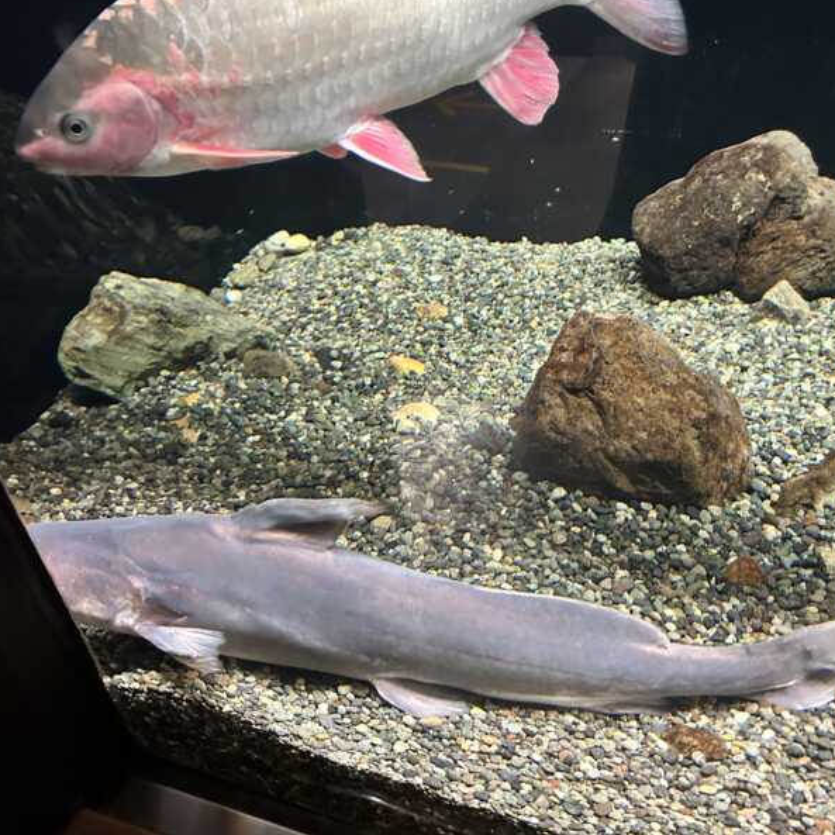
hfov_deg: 52.4
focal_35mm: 31
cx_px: 469
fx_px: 846
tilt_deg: -36.8
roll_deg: +3.5
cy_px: 414
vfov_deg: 52.5
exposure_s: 1/40
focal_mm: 5.7
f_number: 1.5
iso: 640
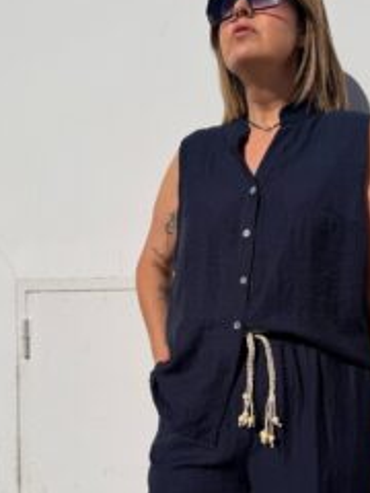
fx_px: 570
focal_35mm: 40
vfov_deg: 46.3
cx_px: 234
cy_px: 316
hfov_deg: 35.7
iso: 80
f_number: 1.78
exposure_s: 1/17544
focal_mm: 6.76
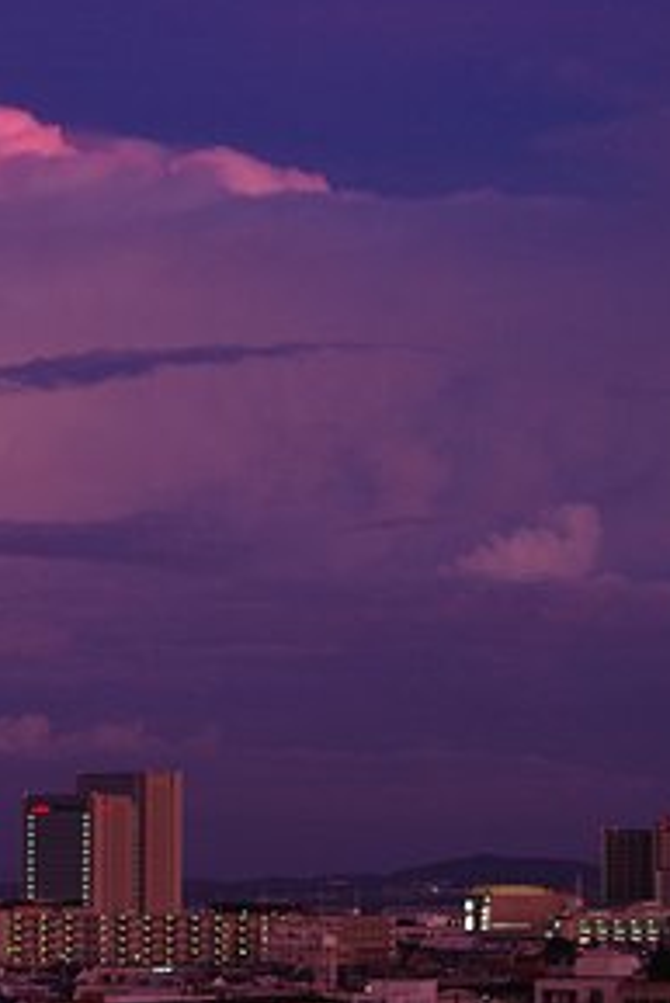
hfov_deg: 9.4
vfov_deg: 14.1
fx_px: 4067
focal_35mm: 146
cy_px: 545
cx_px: 49
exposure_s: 1/20
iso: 400
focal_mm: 55
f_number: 5.6
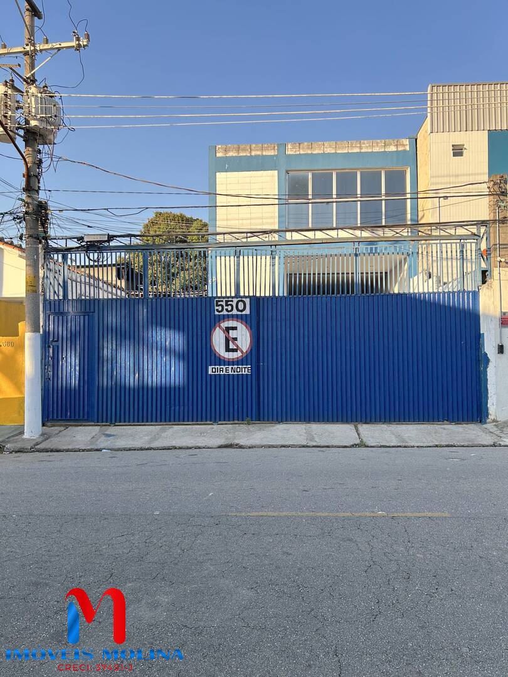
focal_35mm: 26
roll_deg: -2.3
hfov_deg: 53.1
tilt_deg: +1.9
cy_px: 338
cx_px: 254
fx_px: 509
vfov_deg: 67.3
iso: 50
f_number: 1.5
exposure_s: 1/1159
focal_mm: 5.7
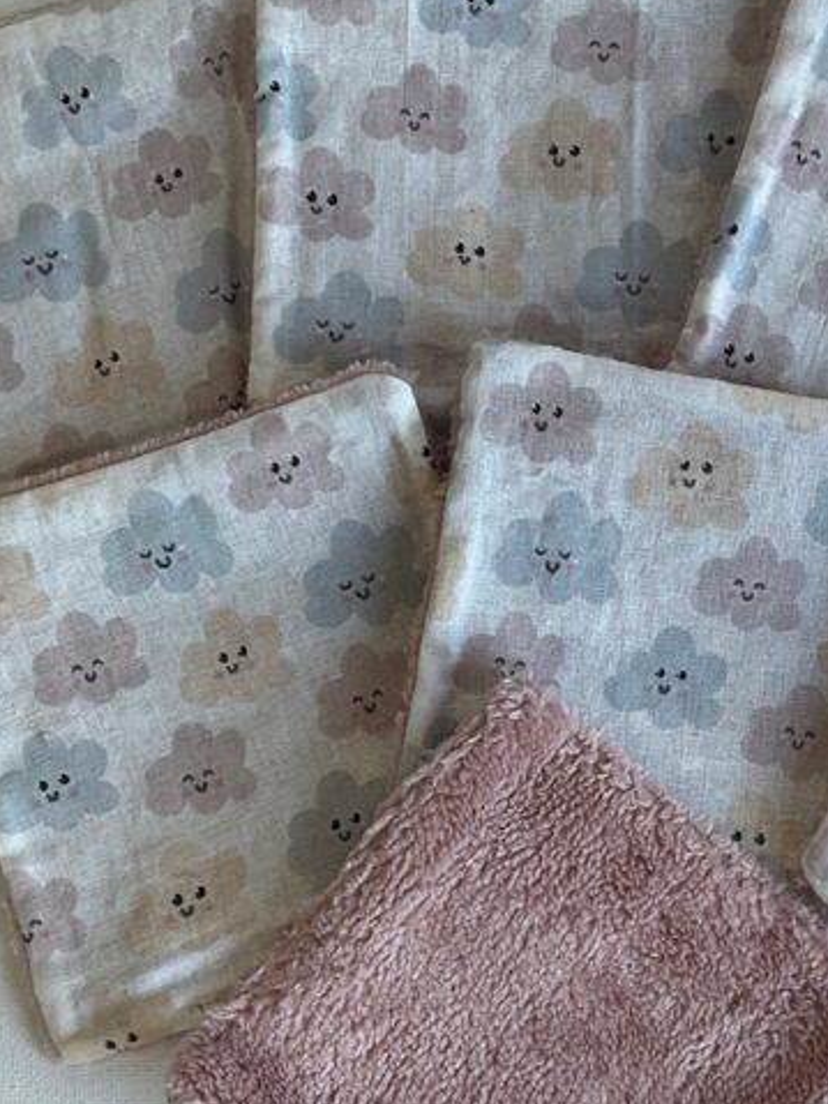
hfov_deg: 23.3
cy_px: 562
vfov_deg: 31.2
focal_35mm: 62
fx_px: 1978
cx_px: 660
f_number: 1.8
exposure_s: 1/100
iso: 20
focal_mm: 3
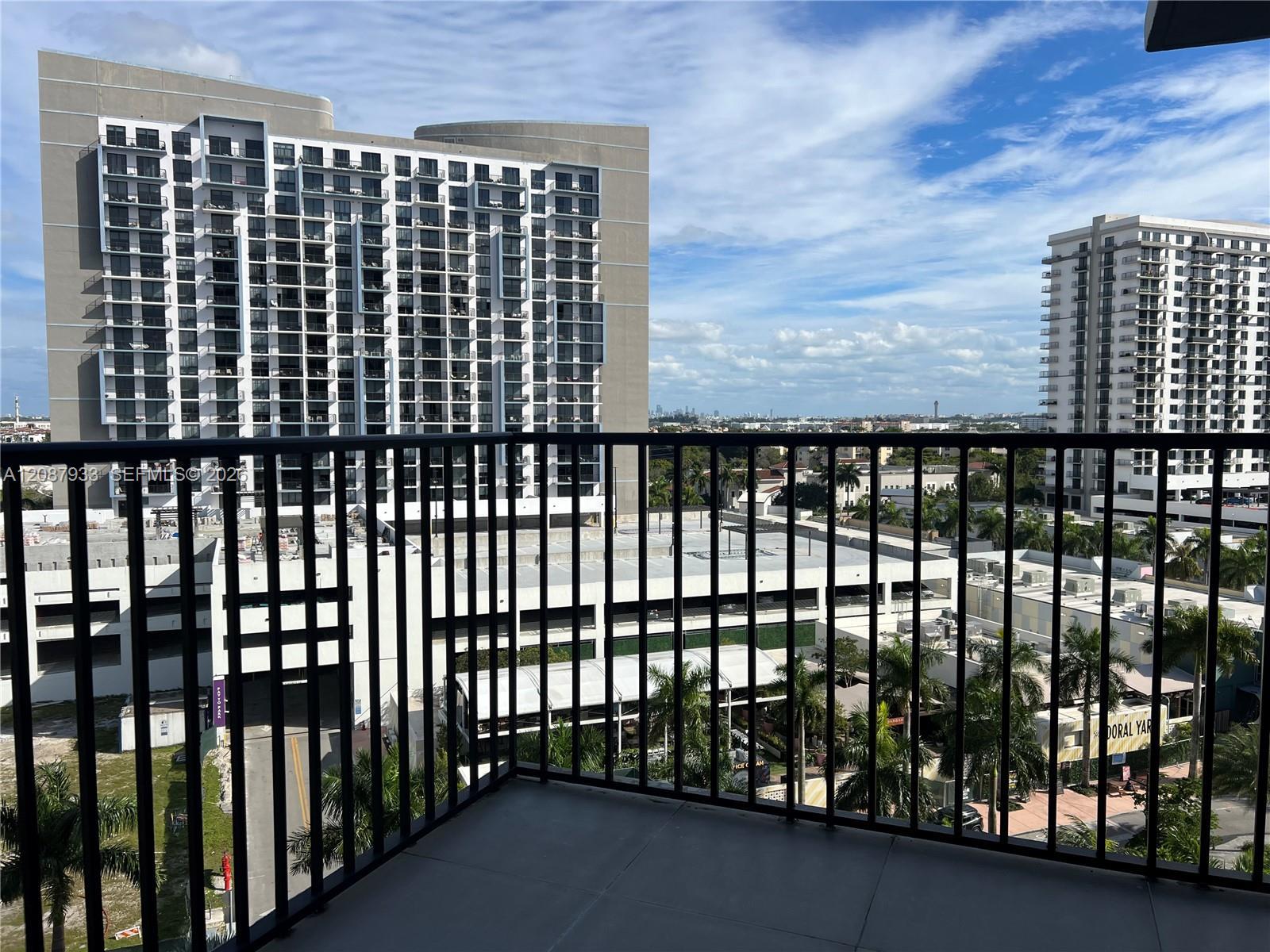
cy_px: 476
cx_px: 635
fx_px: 954
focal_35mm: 26
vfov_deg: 53.1
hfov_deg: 67.3
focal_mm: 5.7
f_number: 1.5
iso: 50
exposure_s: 1/6211
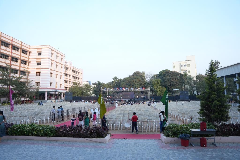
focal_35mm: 24
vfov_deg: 53.1
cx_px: 120
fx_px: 160
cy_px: 80
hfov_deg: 73.7
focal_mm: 24
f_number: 5.6
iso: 320
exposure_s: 1/200
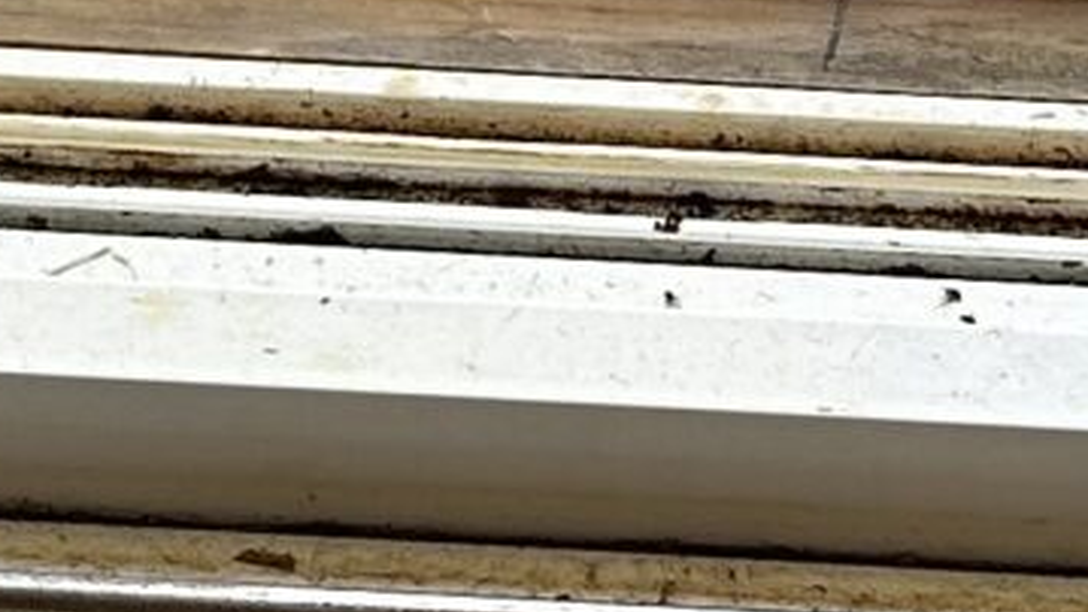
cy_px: 391
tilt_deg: -44.0
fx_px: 5828
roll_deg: -0.7
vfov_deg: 6.0
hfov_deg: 10.6
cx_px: 1021
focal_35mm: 202
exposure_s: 1/231
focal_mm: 5.7
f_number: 1.5
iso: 40
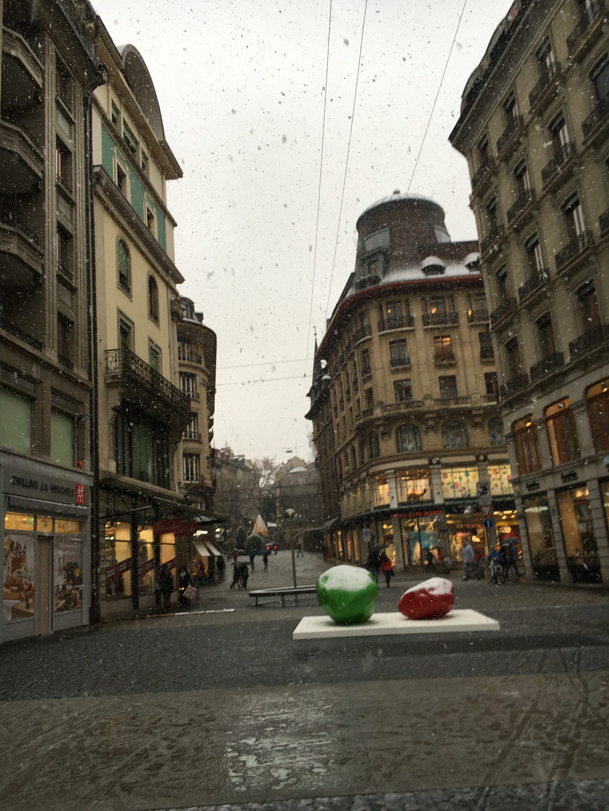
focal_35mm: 29
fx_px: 680
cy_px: 406
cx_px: 304
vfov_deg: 61.7
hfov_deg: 48.2
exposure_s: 1/126
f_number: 2.2
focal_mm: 4.15
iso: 25
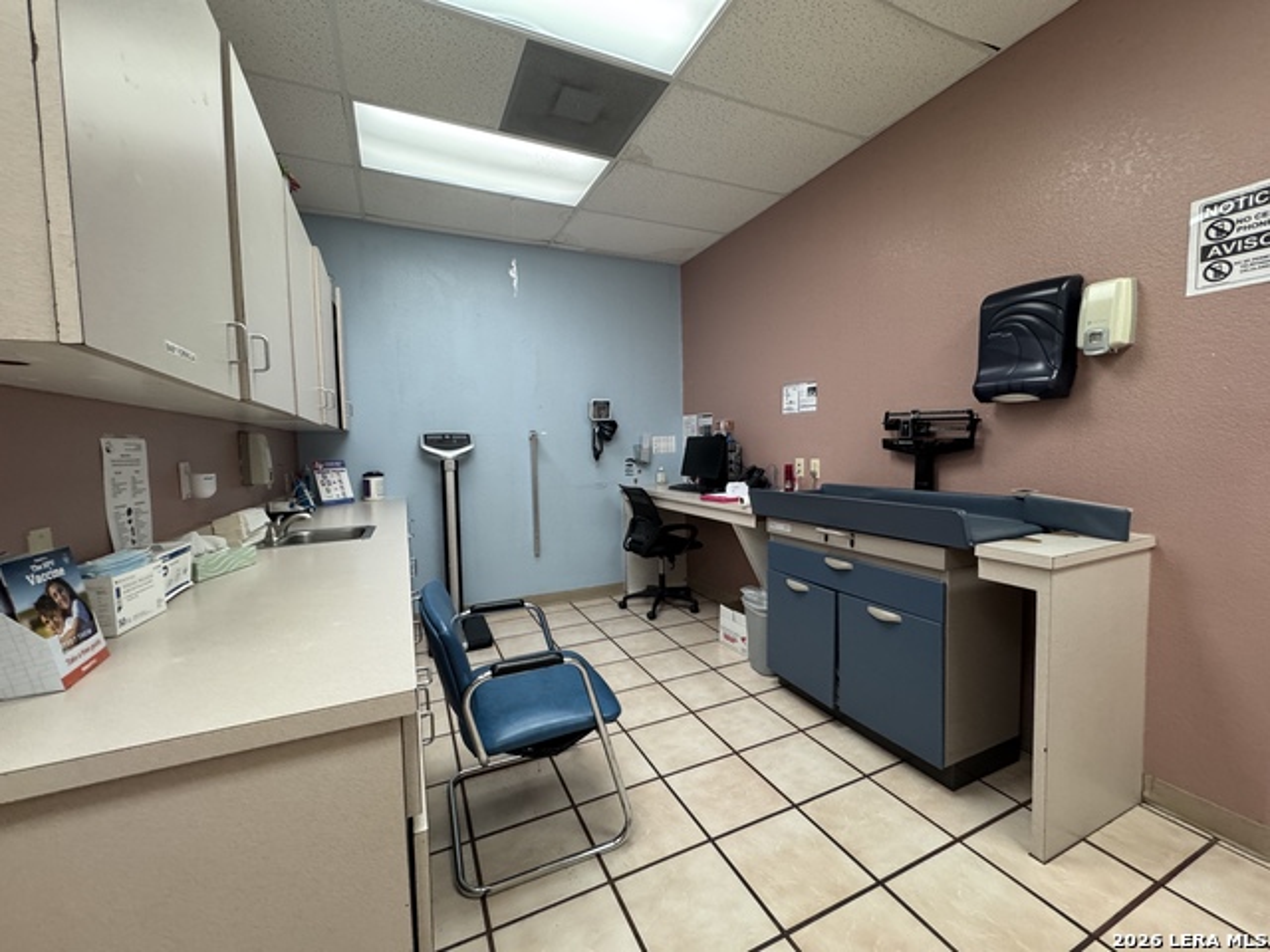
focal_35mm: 14
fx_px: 514
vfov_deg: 85.7
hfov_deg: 102.1
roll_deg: +1.0
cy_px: 476
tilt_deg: -3.0
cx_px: 635
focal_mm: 2.22
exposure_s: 1/120
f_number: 2.2
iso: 250
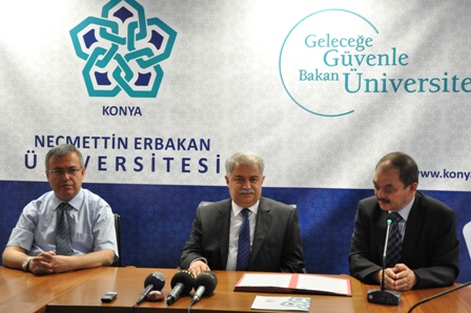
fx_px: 745
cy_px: 156
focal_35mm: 57
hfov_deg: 35.1
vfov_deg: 23.7
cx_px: 236
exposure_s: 1/30
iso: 1250
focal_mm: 38
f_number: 4.5
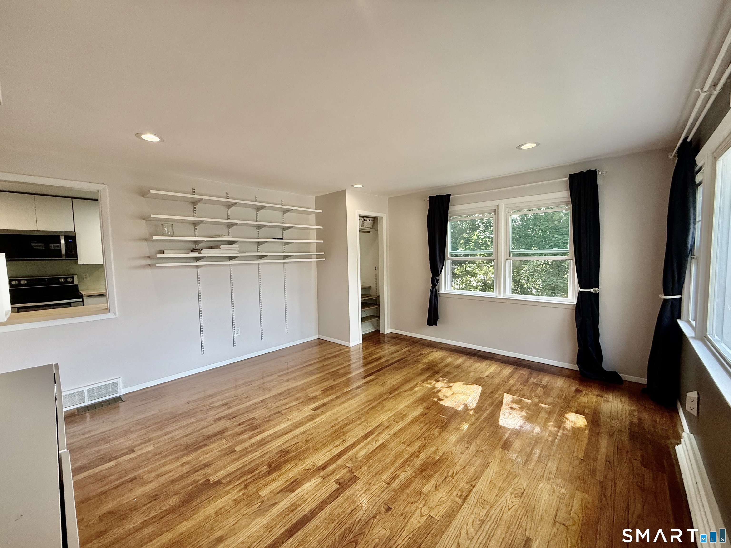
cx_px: 366
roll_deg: +1.1
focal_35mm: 14
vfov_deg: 85.7
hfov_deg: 102.1
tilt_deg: -3.6
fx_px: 296
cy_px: 274
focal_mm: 2.22
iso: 160
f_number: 2.2
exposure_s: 1/99
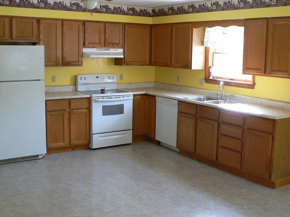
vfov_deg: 33.6
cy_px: 100
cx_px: 154
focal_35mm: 43
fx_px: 360
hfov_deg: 43.8
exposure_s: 1/30
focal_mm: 6
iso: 160
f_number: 2.8
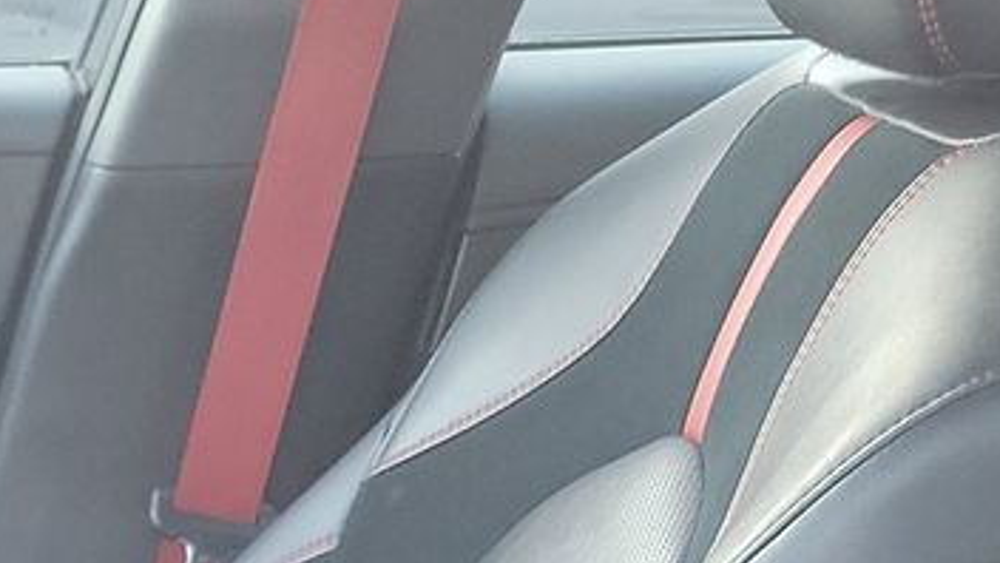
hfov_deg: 15.5
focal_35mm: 119
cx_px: -790
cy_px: 1456
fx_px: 3155
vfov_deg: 9.0
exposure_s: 1/59
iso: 406
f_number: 1.8
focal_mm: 6.7
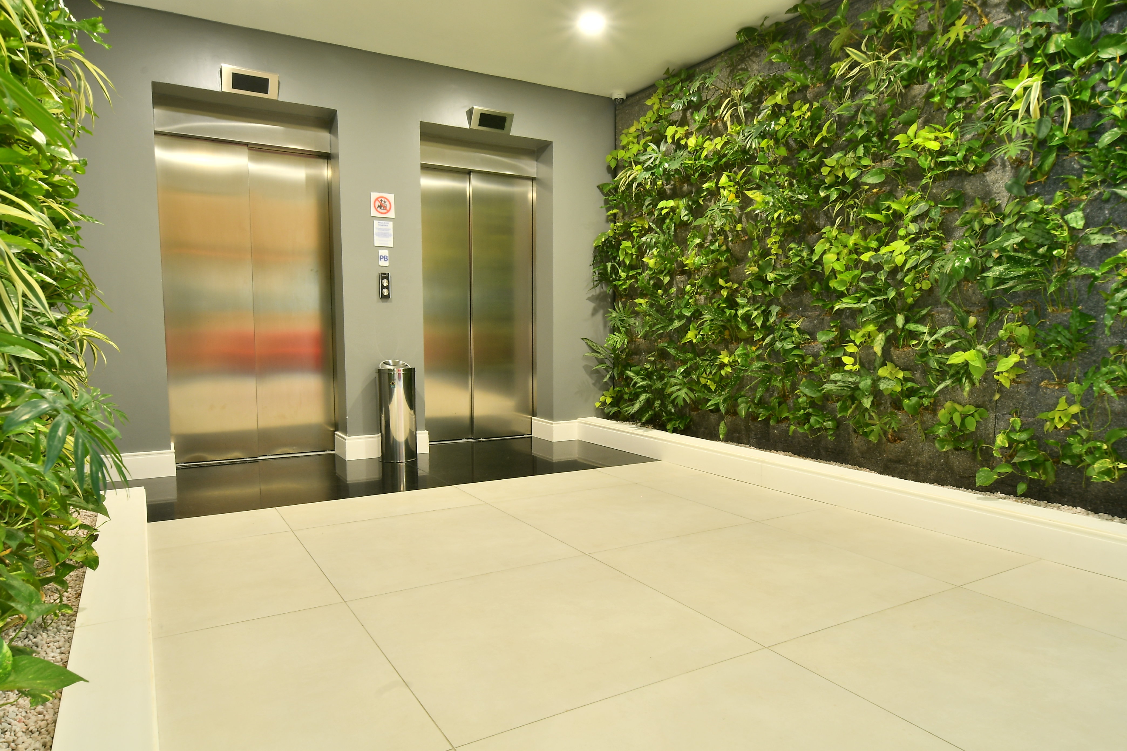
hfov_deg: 77.3
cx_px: 564
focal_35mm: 22
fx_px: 704
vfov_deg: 56.1
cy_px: 376
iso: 100
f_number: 16
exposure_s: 2.5
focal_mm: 15
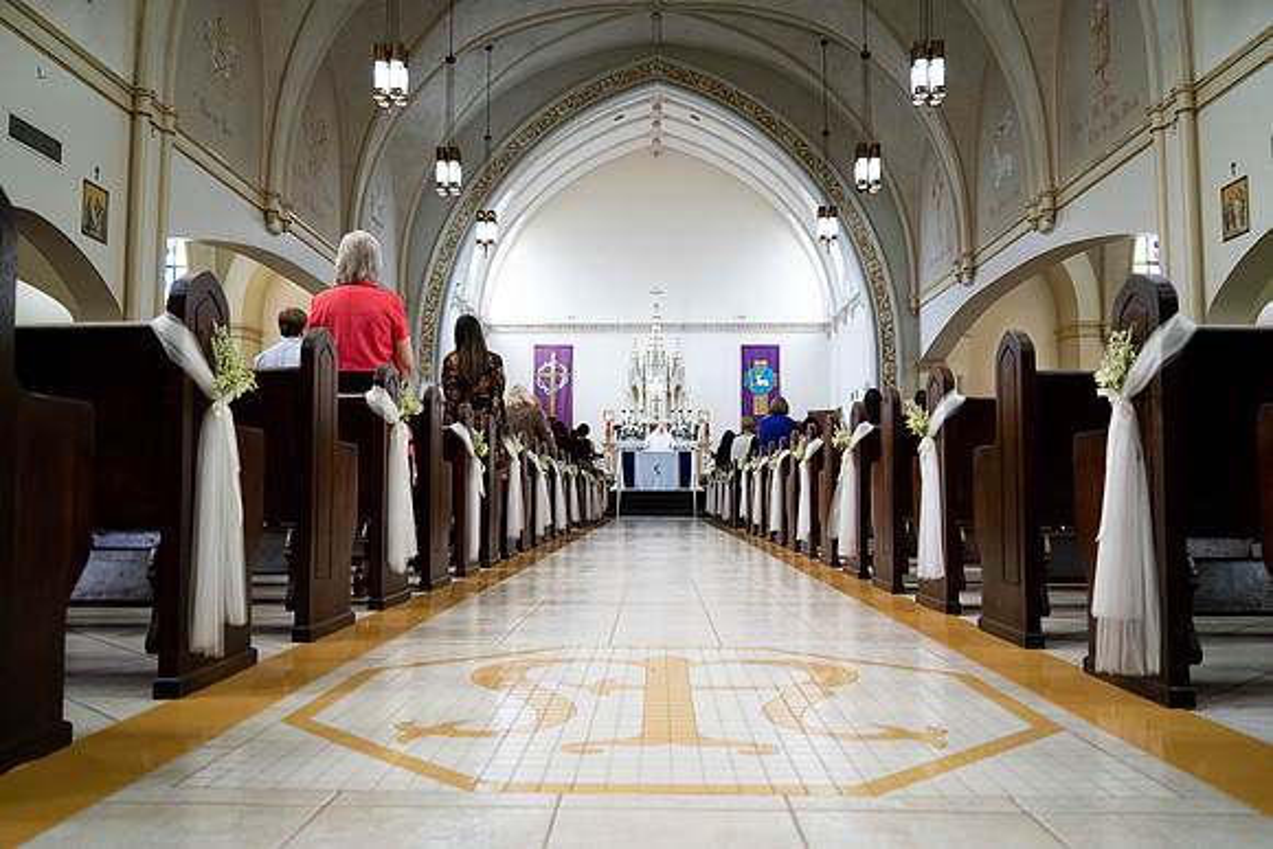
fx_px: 1026
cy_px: 424
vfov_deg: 45.0
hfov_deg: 63.6
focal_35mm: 29
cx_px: 636
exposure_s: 1/400
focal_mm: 29
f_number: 4
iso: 5000
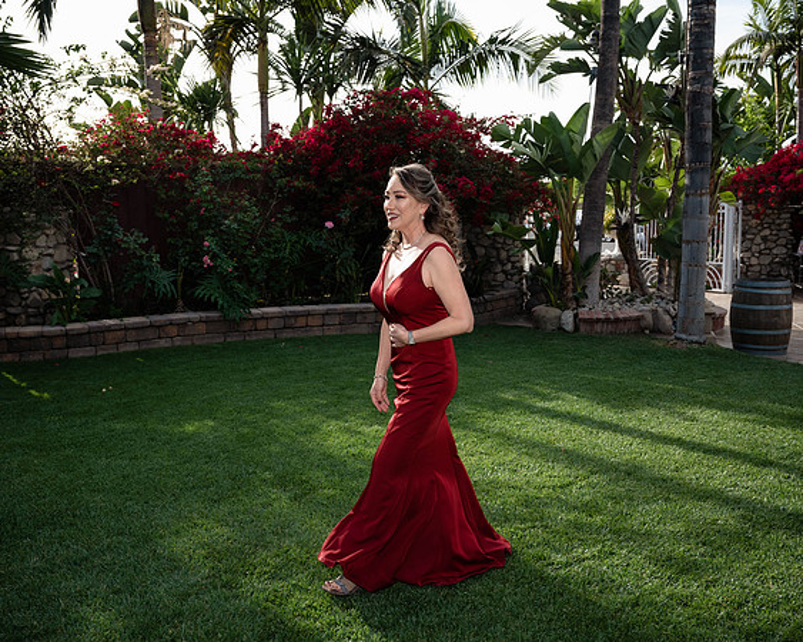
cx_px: 402
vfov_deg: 43.6
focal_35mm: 34
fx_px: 803
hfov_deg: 53.1
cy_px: 321
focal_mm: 30
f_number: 5
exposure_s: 1/200
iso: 100
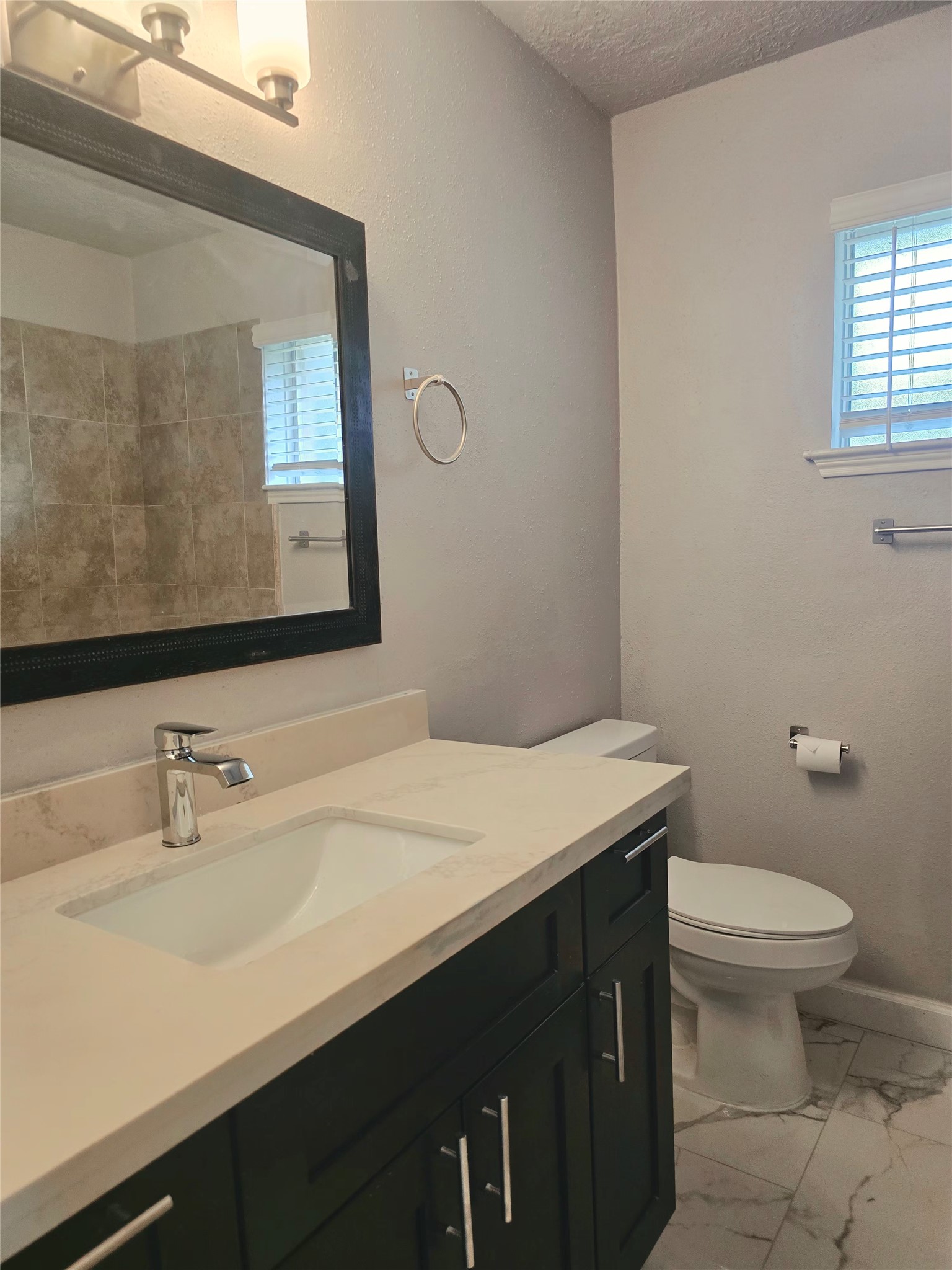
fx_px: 843
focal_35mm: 23
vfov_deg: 73.9
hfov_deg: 58.9
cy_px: 635
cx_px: 476
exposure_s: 1/120
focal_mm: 6.3
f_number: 1.7
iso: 100
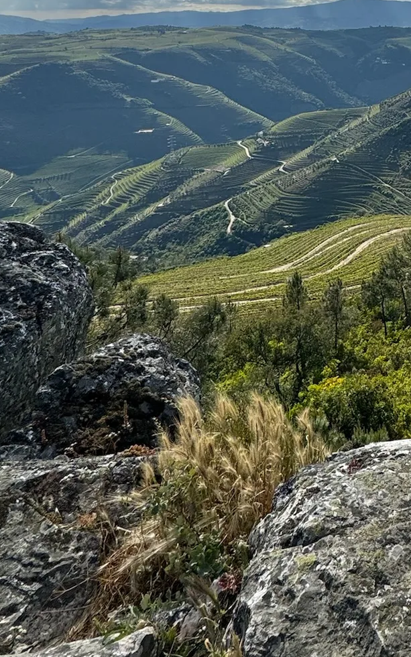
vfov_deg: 55.2
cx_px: 467
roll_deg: +0.3
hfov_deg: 34.3
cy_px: 99
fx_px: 555
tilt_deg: -7.0
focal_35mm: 31
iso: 50
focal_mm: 2.22
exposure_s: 1/2874
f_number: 2.2
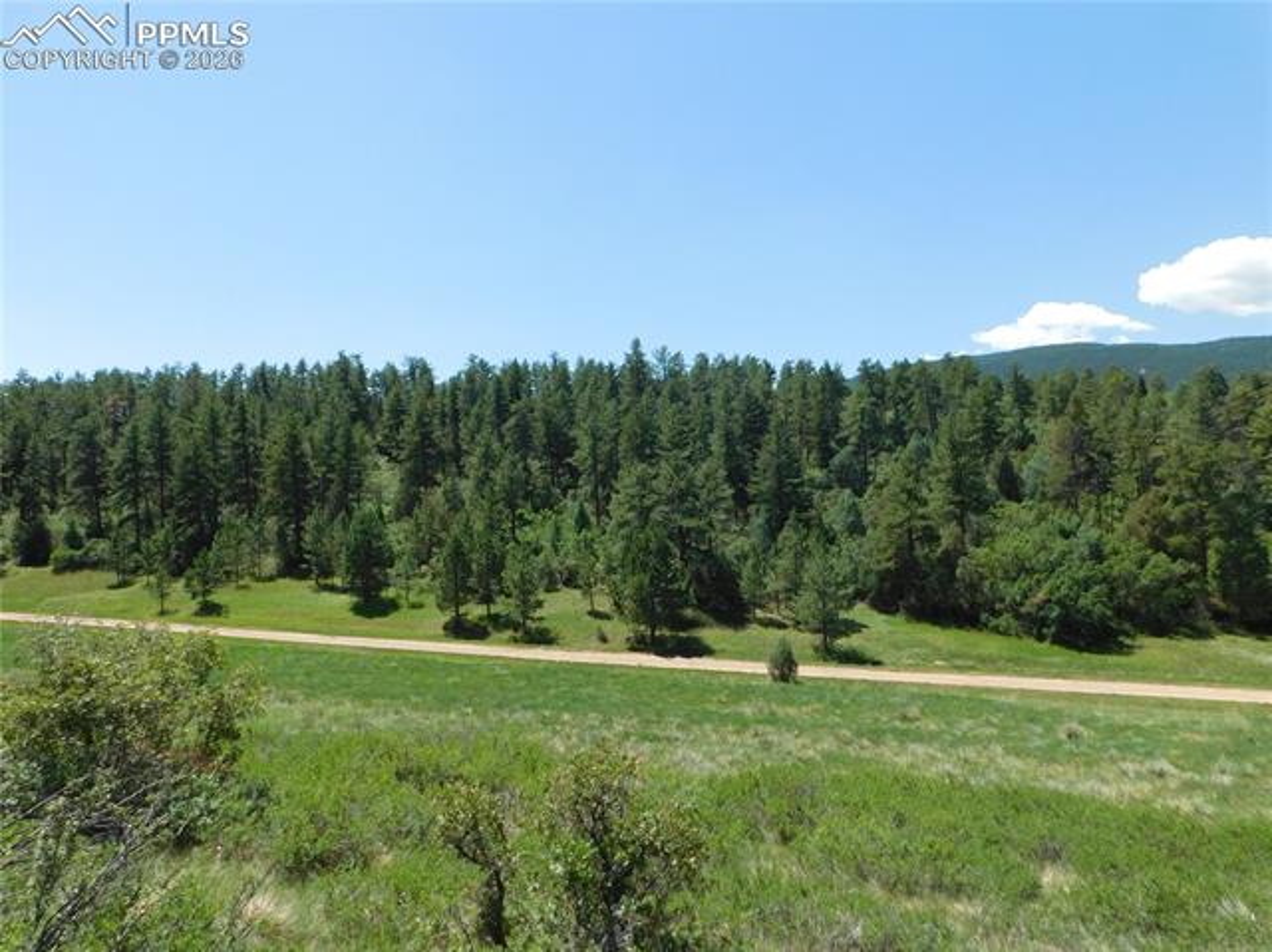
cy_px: 476
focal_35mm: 23
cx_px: 636
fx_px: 845
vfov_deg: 58.8
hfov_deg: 74.0
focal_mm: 4
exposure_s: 1/1000
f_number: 3
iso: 125
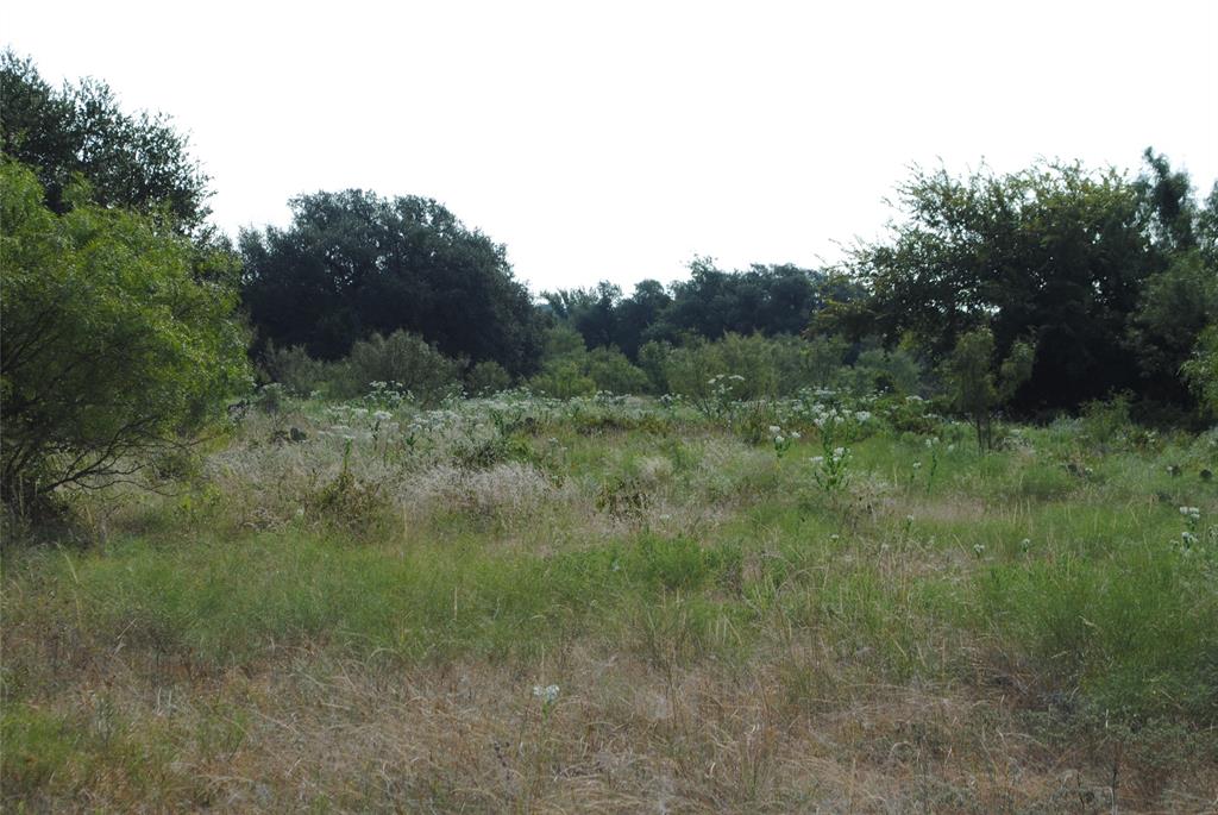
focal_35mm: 82
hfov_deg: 24.6
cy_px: 408
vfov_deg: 16.6
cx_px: 609
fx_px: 2794
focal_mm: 55
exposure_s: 1/200
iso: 100
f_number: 10
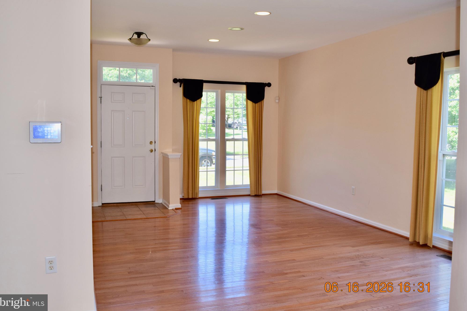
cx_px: 236
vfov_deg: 38.9
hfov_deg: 55.8
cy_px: 151
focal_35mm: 34
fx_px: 441
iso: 450
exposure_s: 1/125
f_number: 5.6
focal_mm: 22
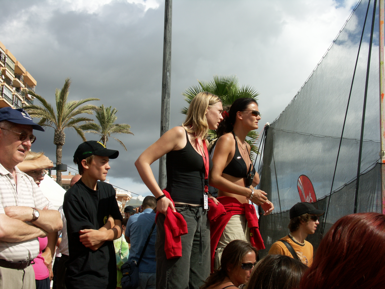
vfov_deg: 28.0
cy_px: 144
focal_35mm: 52
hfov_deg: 36.8
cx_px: 192
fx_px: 578
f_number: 8
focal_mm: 13.23
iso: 64
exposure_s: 1/400
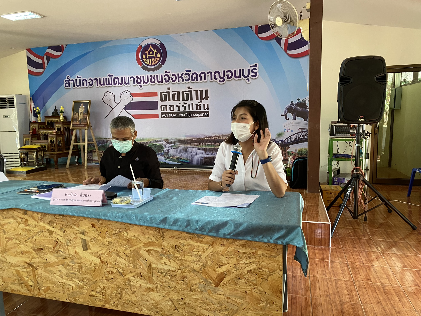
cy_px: 158
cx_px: 210
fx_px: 316
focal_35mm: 26
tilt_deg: -6.9
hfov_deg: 67.3
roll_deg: +0.7
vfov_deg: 53.1
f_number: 1.8
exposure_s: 1/50
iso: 200
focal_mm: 4.25
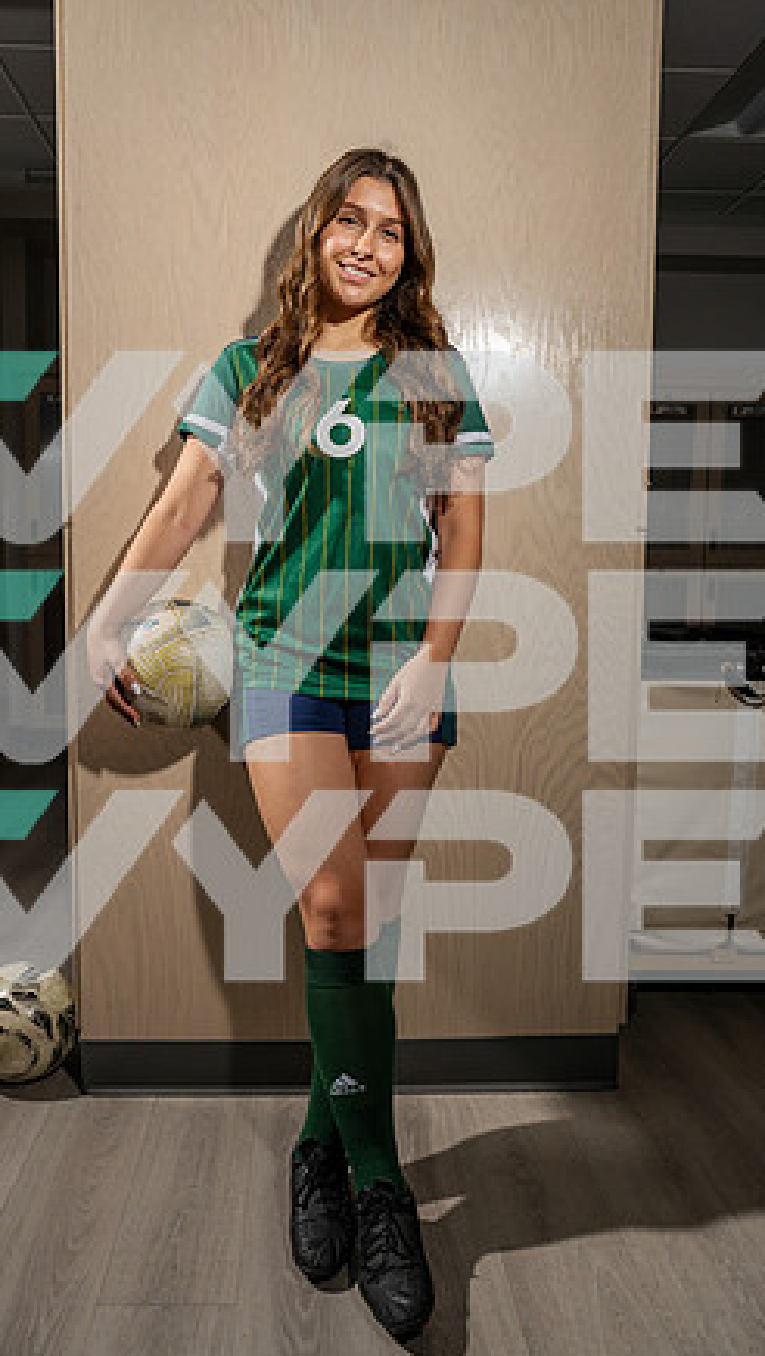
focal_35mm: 27
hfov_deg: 42.9
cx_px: 336
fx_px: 971
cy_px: 669
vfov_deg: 69.8
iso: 1000
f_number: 7.1
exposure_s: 1/250
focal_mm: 25
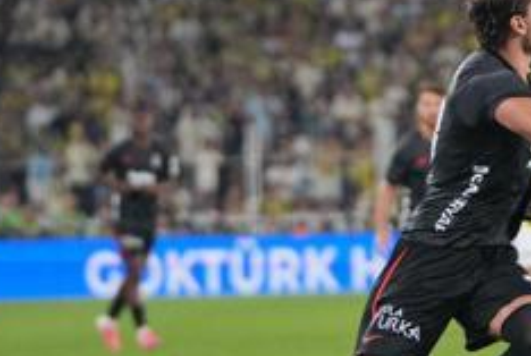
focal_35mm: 496
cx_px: 487
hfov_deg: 4.1
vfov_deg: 2.8
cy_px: 184
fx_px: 7330
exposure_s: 1/2500
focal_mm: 148
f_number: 2.8
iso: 2500
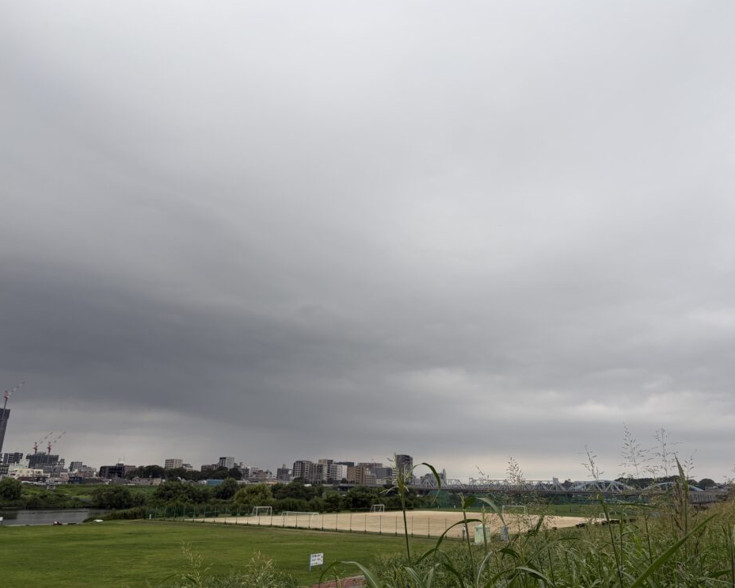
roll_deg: -1.5
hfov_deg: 62.2
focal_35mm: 28
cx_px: 383
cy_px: 291
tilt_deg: +17.4
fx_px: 609
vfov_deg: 51.5
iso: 50
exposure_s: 1/343
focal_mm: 5.96
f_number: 1.6
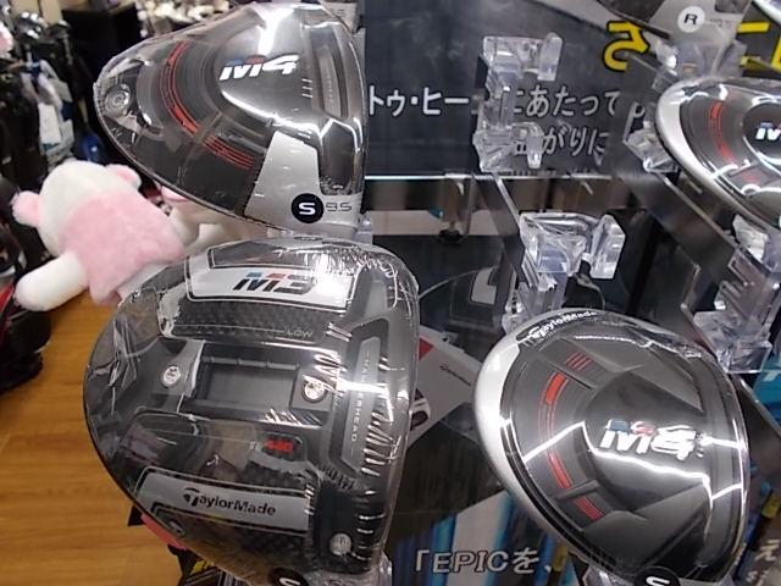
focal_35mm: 26
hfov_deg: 67.3
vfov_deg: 53.1
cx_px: 390
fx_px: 587
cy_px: 293
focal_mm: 4.6
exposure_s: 1/25
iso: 125
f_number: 3.2
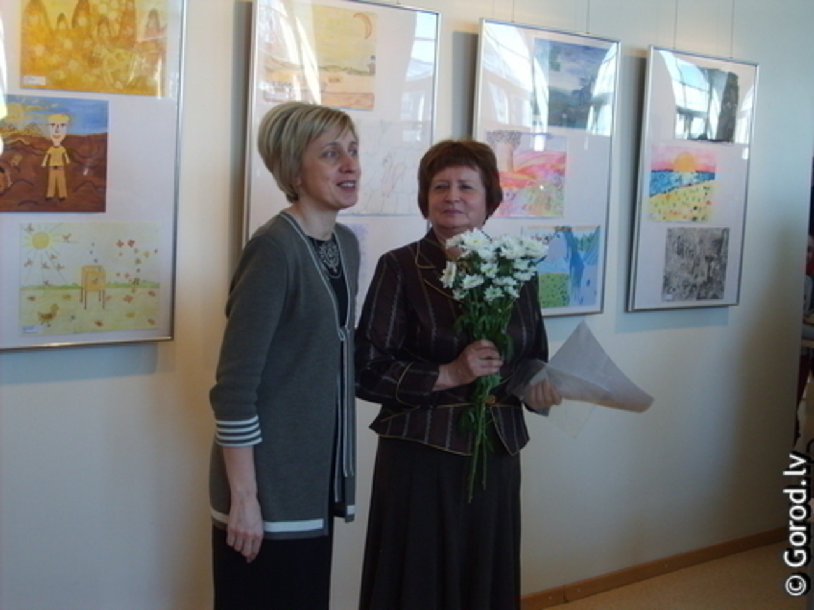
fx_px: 1223
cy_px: 305
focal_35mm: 52
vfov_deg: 28.0
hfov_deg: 36.8
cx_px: 407
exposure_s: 1/45
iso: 66
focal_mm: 8.7
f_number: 3.3
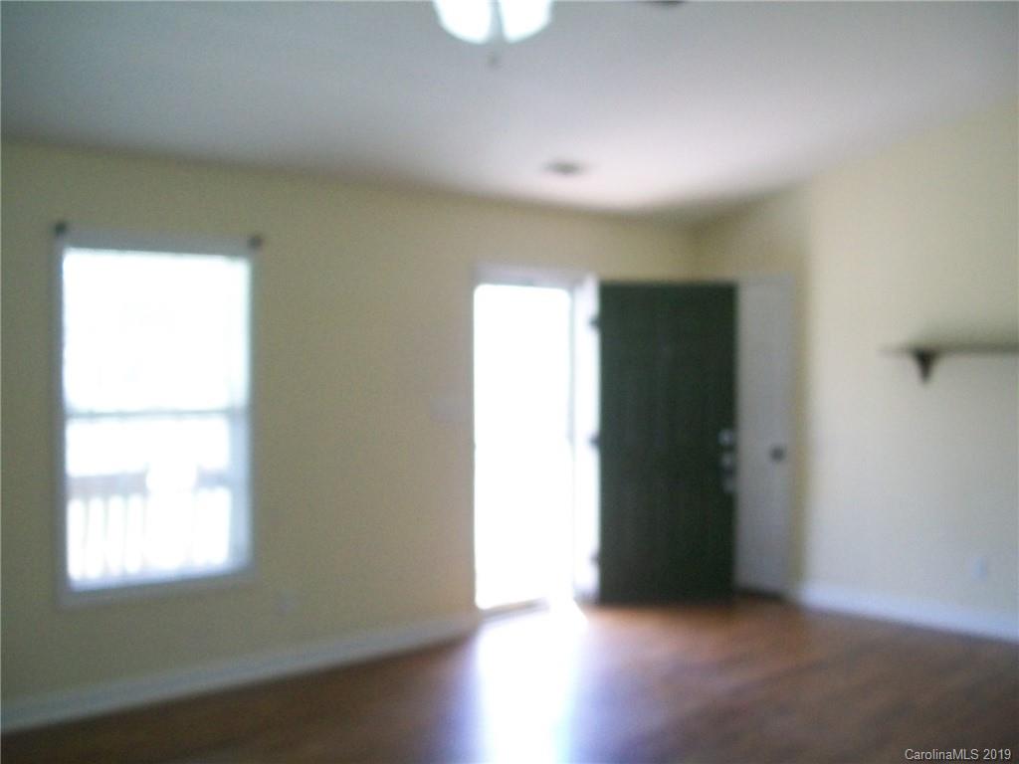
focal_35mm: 36
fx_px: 1060
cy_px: 382
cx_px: 510
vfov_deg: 39.7
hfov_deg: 51.4
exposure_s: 1/60
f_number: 2.7
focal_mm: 6
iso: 160
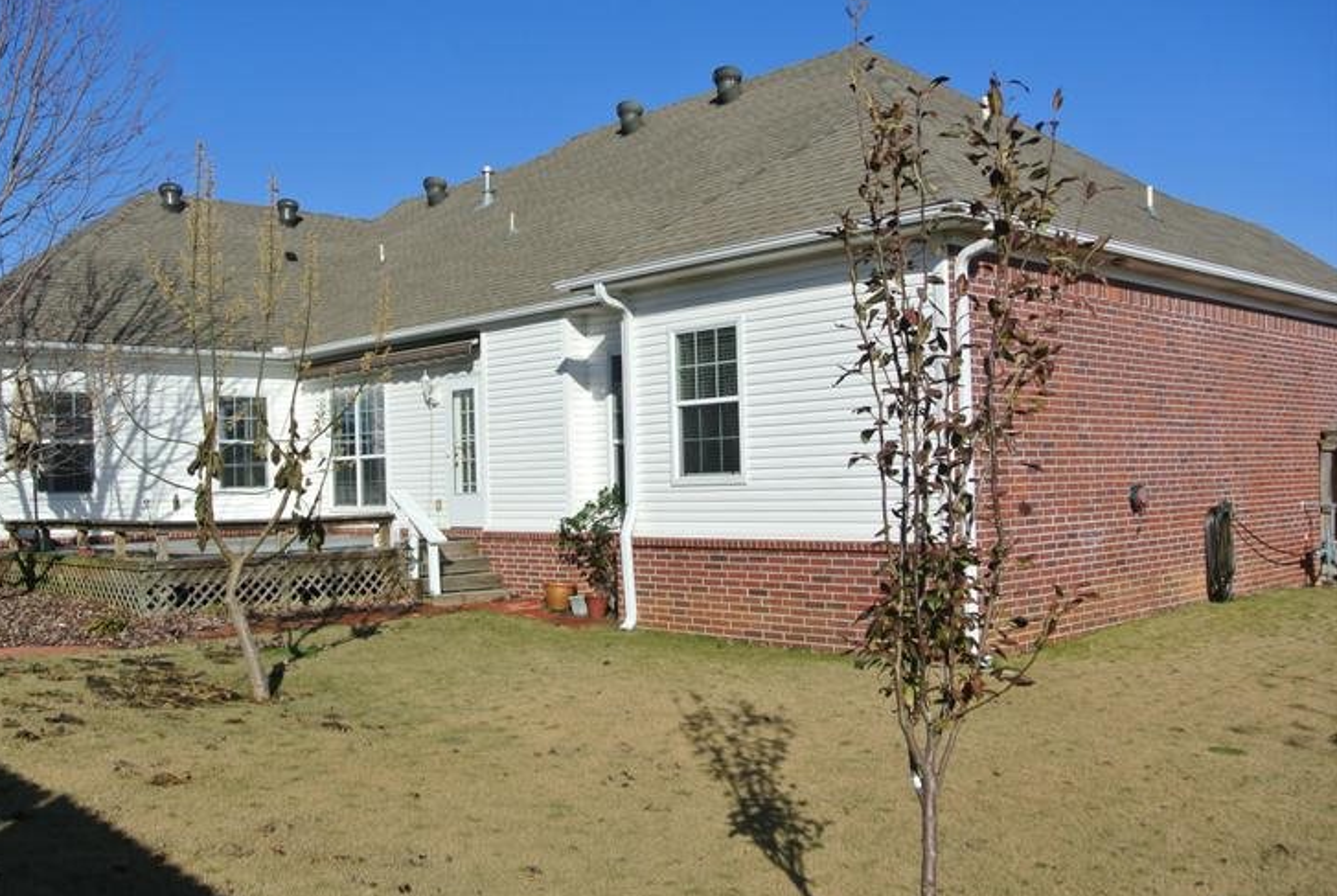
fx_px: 1227
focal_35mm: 33
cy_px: 464
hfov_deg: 57.1
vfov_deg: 40.1
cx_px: 607
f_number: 5
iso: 100
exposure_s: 1/1000
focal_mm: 11.4
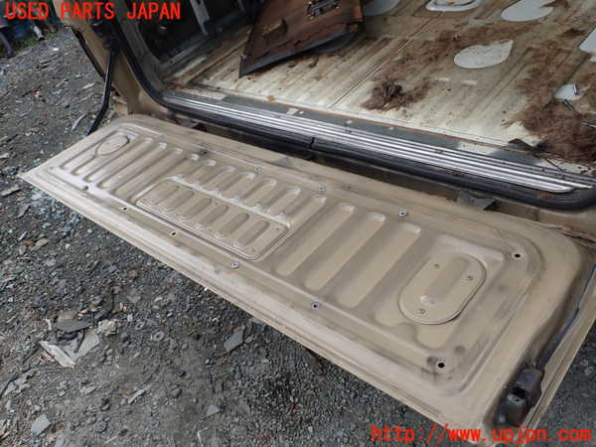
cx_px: 298
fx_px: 517
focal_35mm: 30
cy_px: 224
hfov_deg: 60.0
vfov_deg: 46.8
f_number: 3.2
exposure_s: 1/500
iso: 100
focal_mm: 5.4
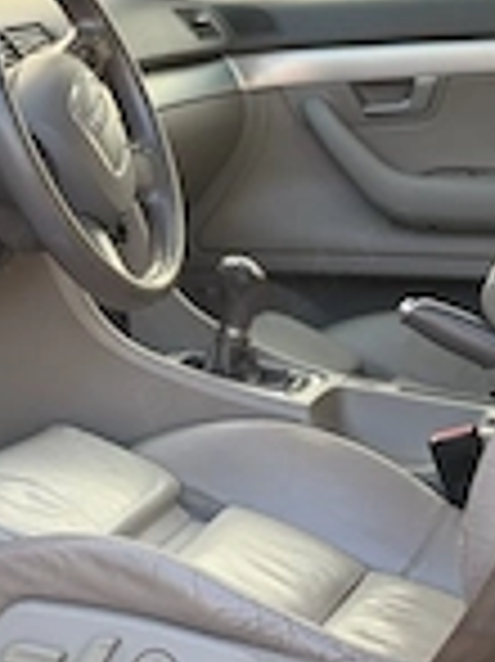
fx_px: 2501
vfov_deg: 15.1
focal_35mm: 131
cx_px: 14
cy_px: 365
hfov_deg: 11.2
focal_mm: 6.76
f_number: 1.78
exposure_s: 1/218
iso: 64
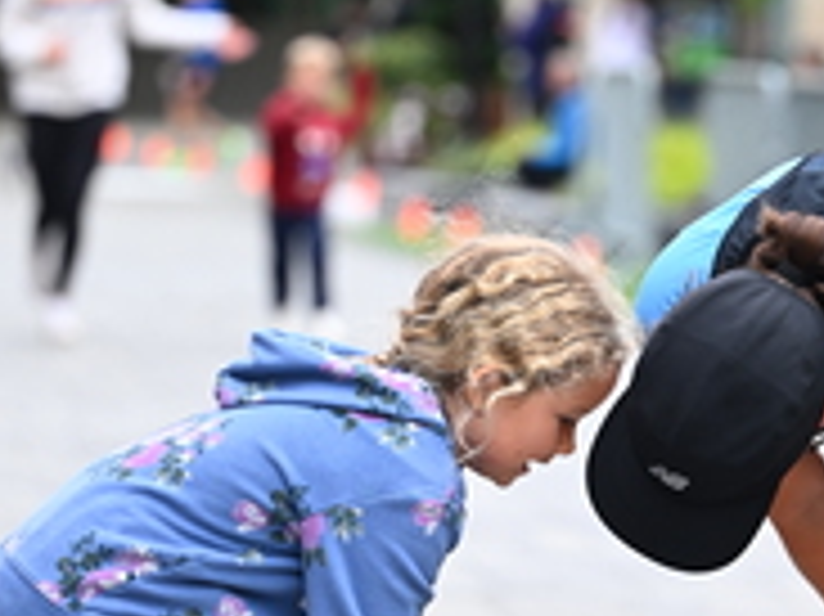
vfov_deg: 4.9
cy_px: 445
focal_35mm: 303
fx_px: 7208
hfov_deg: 6.5
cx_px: 633
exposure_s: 1/1600
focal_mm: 105
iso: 640
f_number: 2.8
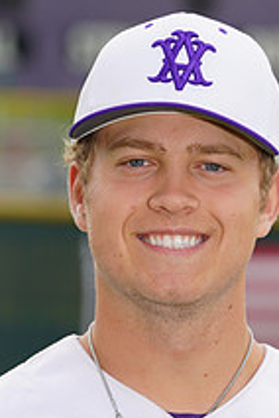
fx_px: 8369
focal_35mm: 720
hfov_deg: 1.9
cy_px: 465
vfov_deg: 2.9
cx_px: 113
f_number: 9
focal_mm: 265
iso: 160
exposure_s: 1/250
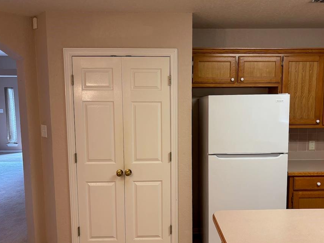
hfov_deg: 58.3
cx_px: 176
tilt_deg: -5.7
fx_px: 290
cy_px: 133
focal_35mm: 31
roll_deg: -0.2
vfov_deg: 45.4
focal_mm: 5.96
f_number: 1.6
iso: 160
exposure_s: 1/60
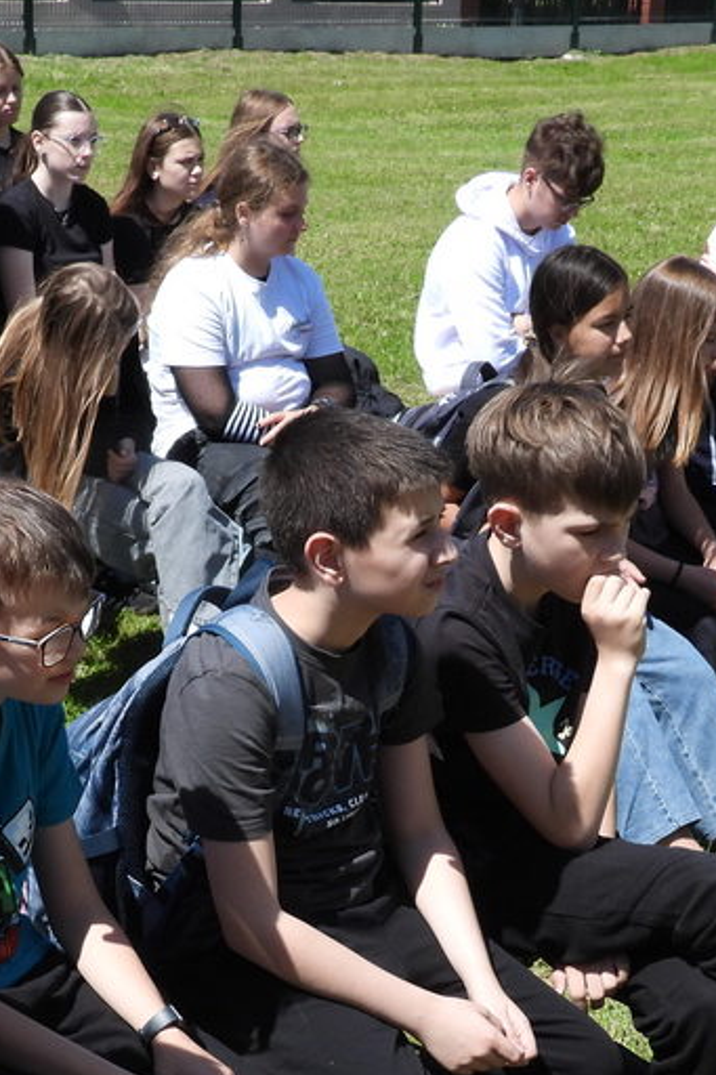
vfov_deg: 25.4
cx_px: 216
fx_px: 2328
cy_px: 918
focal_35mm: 78
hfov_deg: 17.4
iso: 100
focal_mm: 5.8
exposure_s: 1/1250
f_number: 3.2
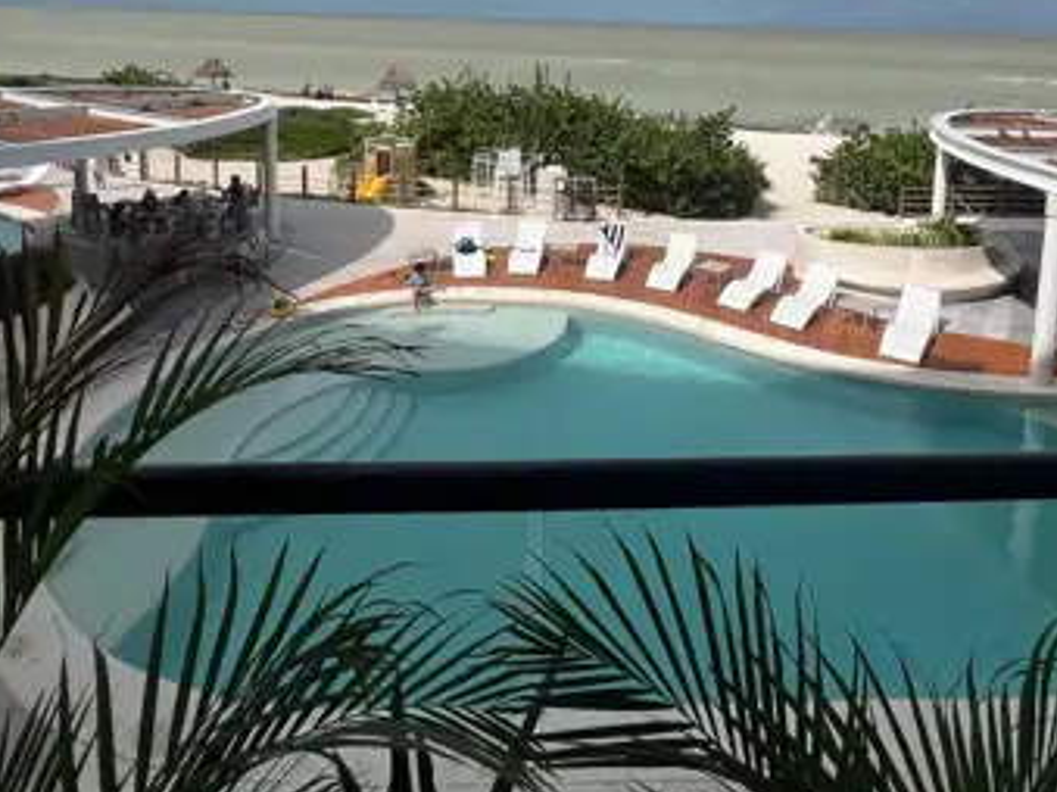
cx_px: 608
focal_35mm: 23
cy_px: 112
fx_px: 702
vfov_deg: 53.2
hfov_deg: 73.5
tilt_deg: -6.1
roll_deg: -1.3
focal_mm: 1.57
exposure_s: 1/5525
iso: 40
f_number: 1.8
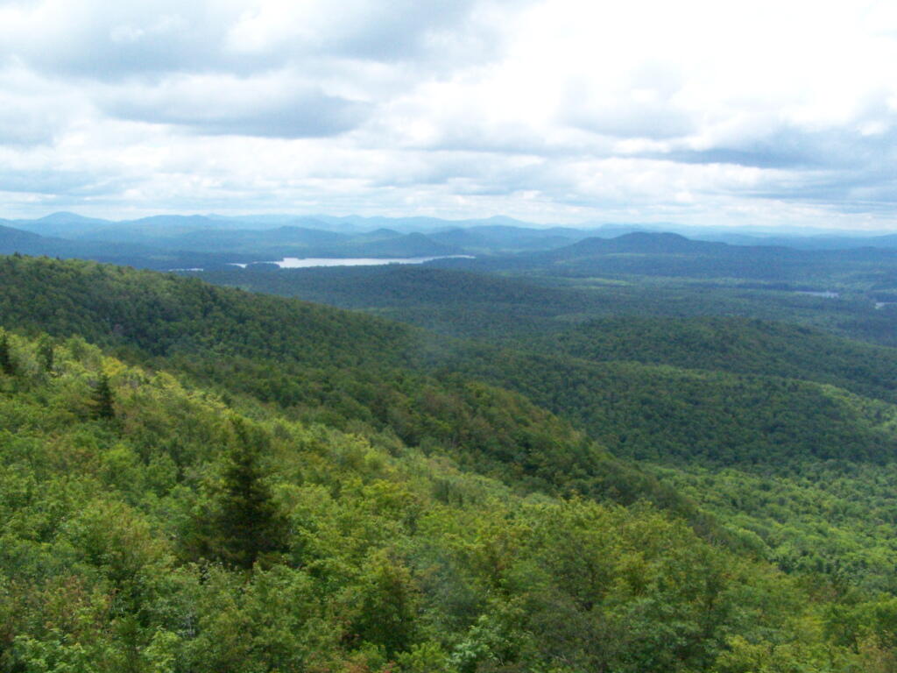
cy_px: 336
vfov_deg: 37.7
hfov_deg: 49.0
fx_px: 985
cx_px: 448
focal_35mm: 38
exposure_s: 1/1600
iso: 400
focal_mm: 6.3
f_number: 5.6
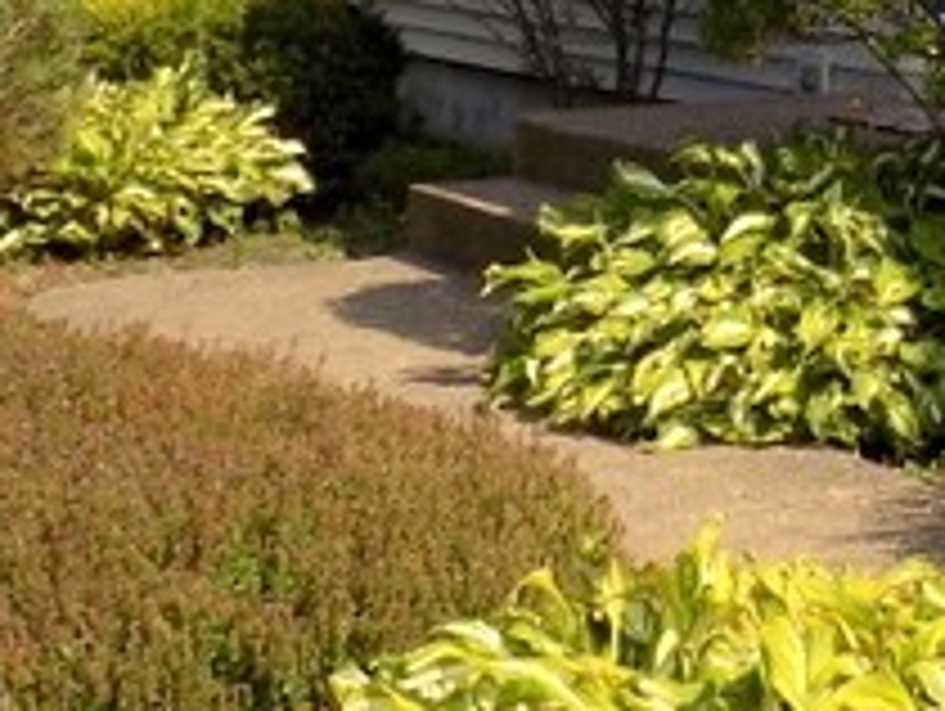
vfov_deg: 12.5
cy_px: -387
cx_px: 1238
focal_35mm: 112
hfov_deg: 16.6
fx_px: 3061
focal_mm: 4
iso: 80
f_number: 3.1
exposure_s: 1/1000
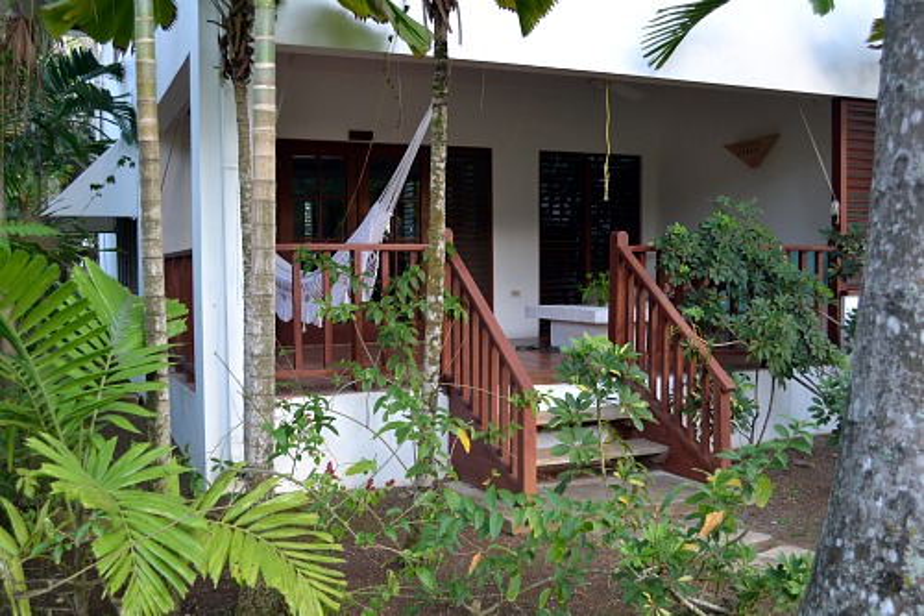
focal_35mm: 36
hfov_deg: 53.1
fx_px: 924
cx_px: 462
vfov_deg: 36.8
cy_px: 308
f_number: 4
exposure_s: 1/60
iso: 400
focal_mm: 24
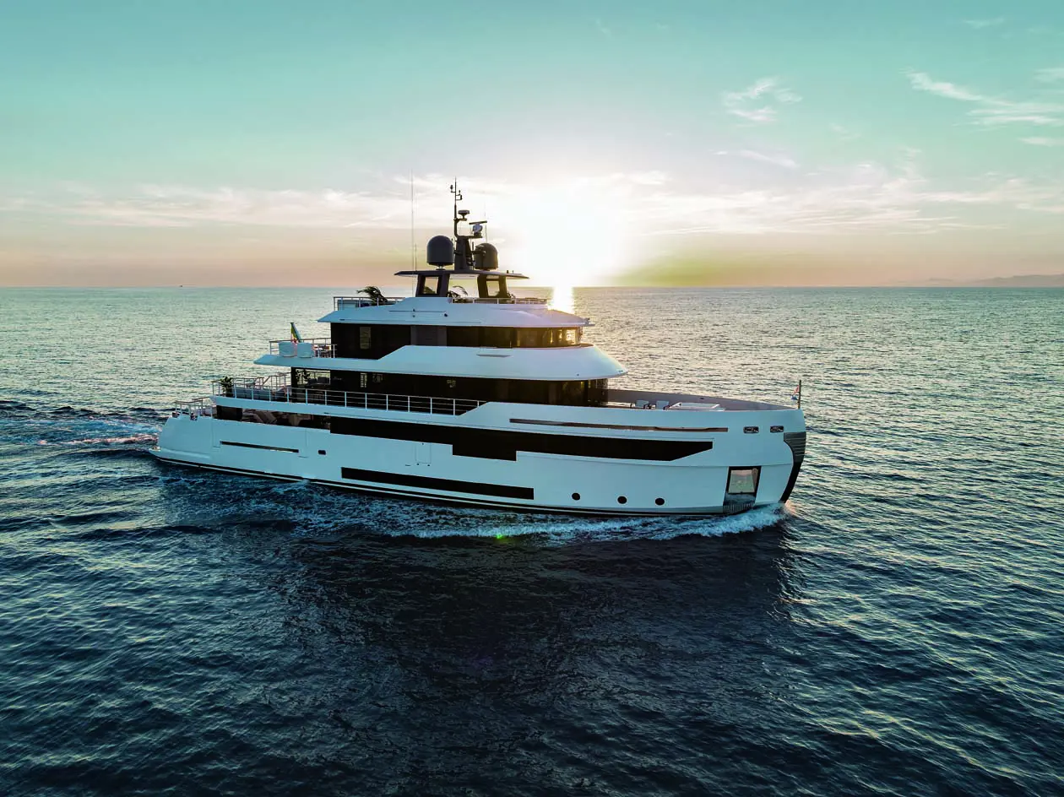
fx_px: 737
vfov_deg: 56.8
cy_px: 398
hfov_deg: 71.6
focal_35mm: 24
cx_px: 532
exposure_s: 1/200
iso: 200
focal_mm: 12.29
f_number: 5.6
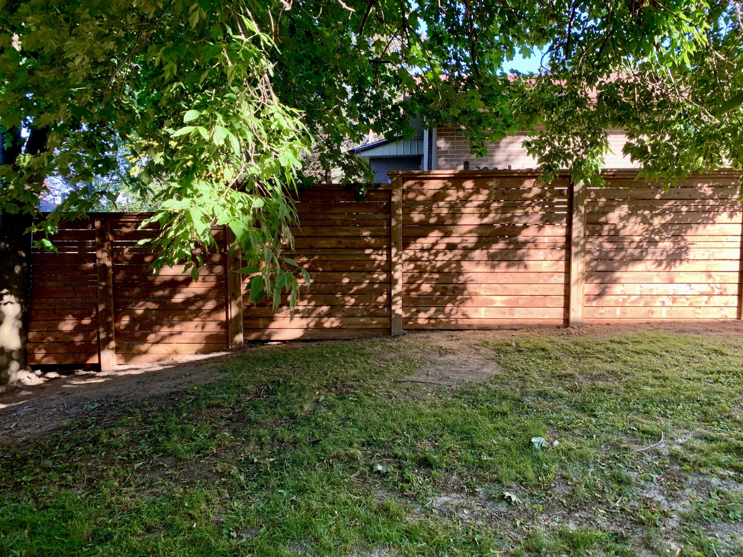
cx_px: 372
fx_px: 558
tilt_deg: -4.5
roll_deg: +0.6
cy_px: 278
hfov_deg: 67.3
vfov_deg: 53.1
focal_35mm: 26
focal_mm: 4.25
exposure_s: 1/122
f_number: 1.8
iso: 25
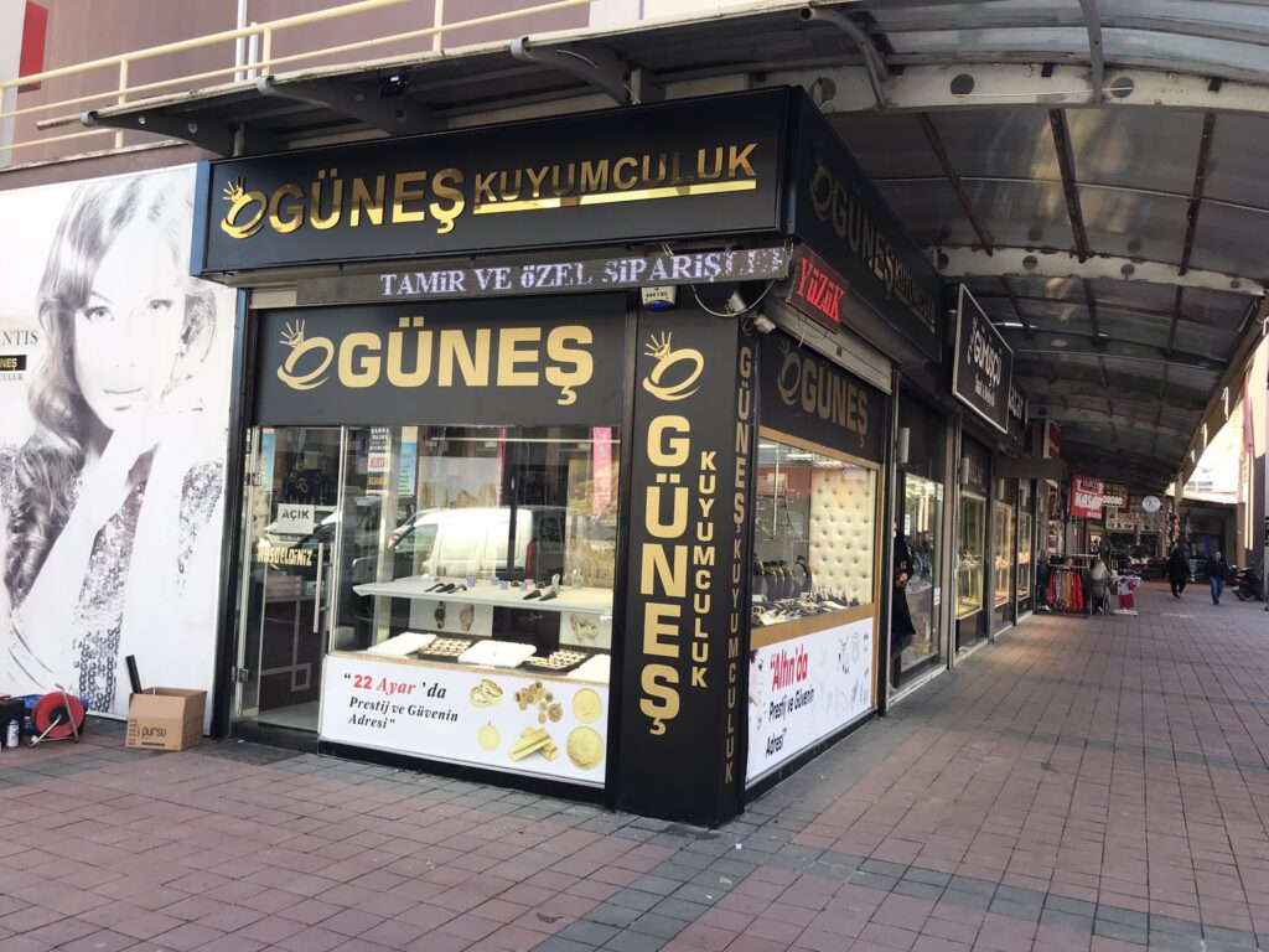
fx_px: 1026
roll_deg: -3.4
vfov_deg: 49.7
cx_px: 634
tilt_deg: +2.5
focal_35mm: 28
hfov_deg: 63.4
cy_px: 476
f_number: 1.8
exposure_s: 1/378
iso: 20
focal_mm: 3.99
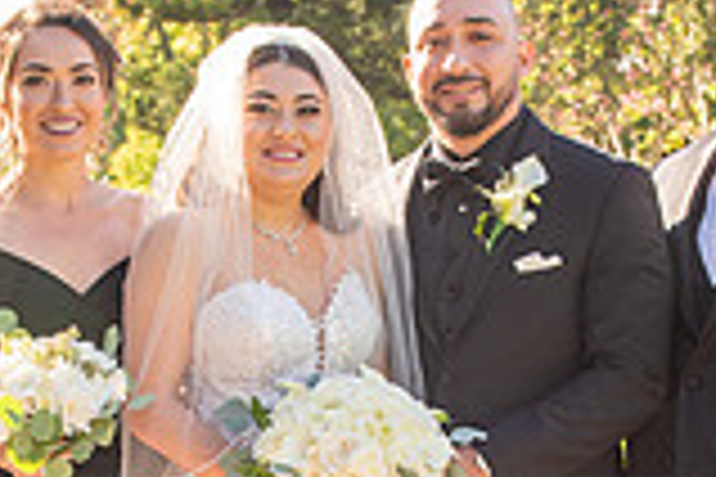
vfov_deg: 11.3
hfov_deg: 17.2
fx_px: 2367
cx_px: 288
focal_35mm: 119
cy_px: 585
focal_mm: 28
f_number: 5.6
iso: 200
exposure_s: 1/250
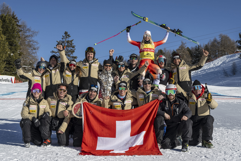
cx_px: 120
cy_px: 80
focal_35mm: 44
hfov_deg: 44.5
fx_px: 295
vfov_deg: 30.5
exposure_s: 1/800
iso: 100
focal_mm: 44
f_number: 6.3
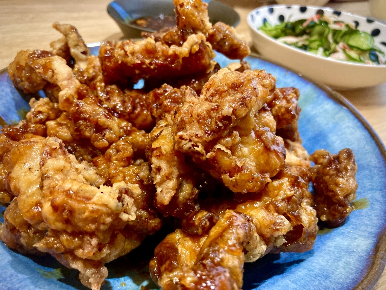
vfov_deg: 49.7
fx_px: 312
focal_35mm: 28
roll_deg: -5.9
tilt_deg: -38.4
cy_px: 145
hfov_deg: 63.4
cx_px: 193
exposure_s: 1/40
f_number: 1.8
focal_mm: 3.99
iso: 400
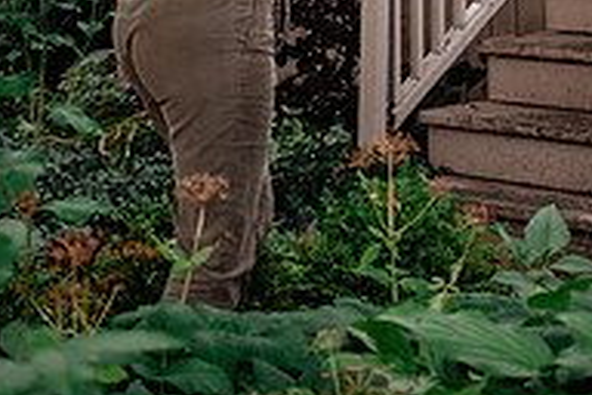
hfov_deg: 12.7
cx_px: 729
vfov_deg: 8.6
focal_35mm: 157
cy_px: -124
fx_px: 2582
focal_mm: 32.1
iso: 800
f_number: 2.8
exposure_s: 1/250
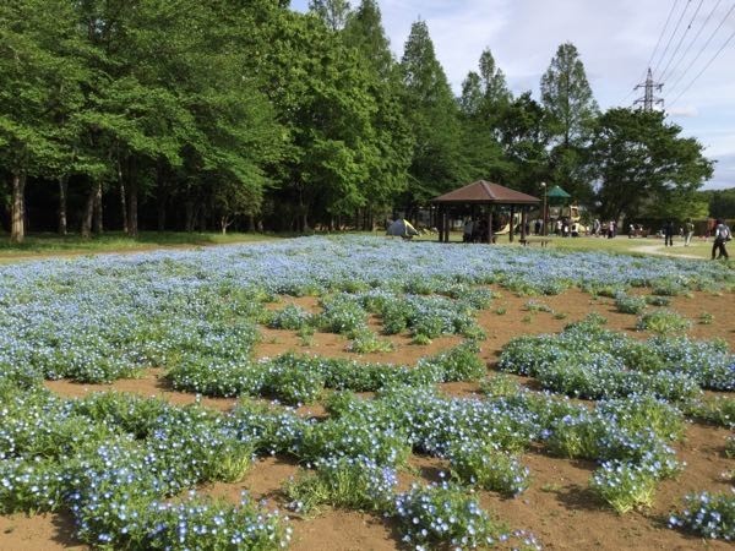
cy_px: 276
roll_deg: +0.0
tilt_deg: -8.7
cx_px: 368
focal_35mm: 31
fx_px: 658
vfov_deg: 45.4
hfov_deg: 58.4
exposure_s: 1/1404
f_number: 2.4
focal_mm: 3.3
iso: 25
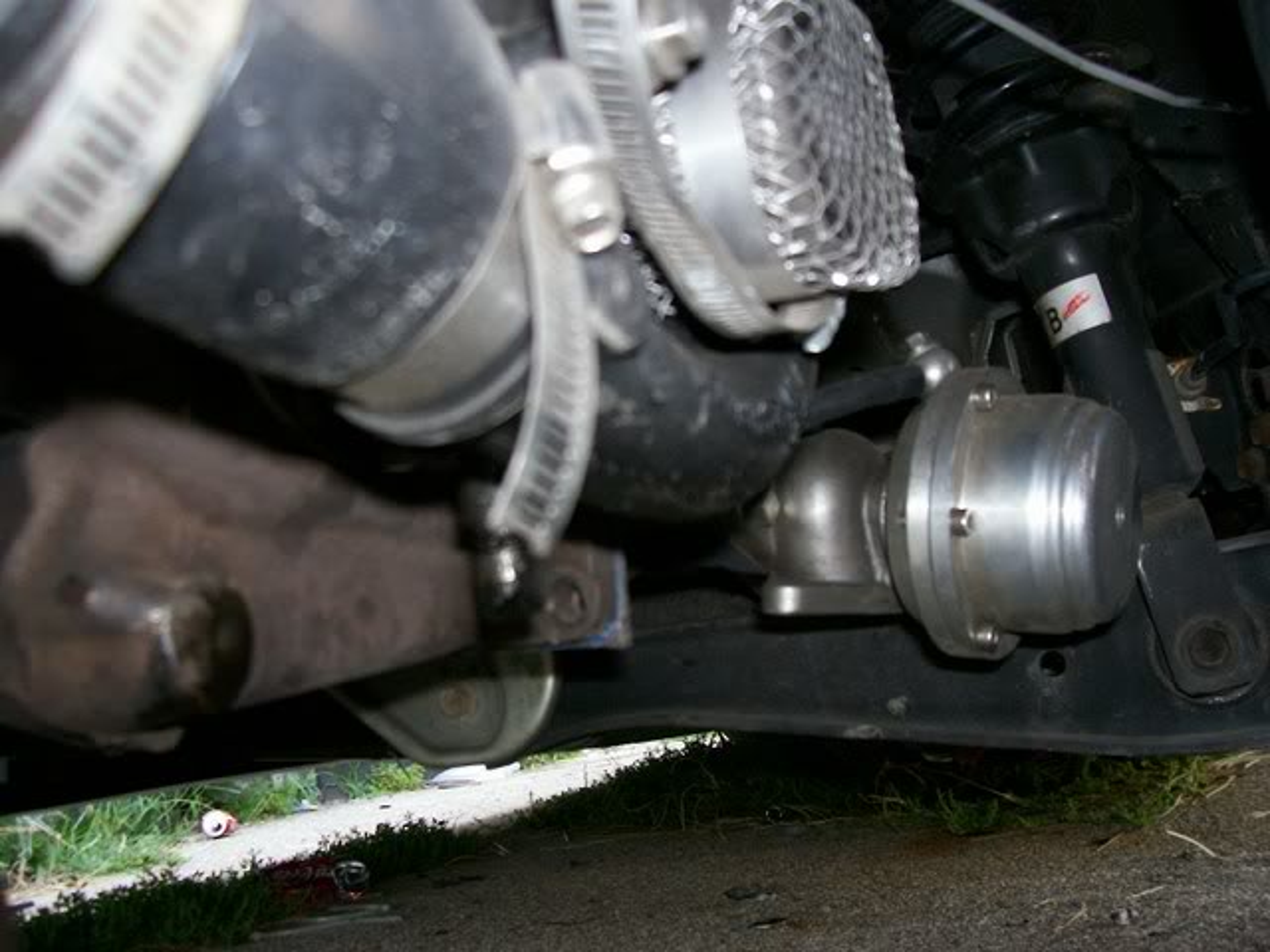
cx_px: 635
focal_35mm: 34
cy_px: 476
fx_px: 1247
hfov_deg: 54.0
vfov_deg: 41.8
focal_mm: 5.6
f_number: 2.7
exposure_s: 1/112
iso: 140
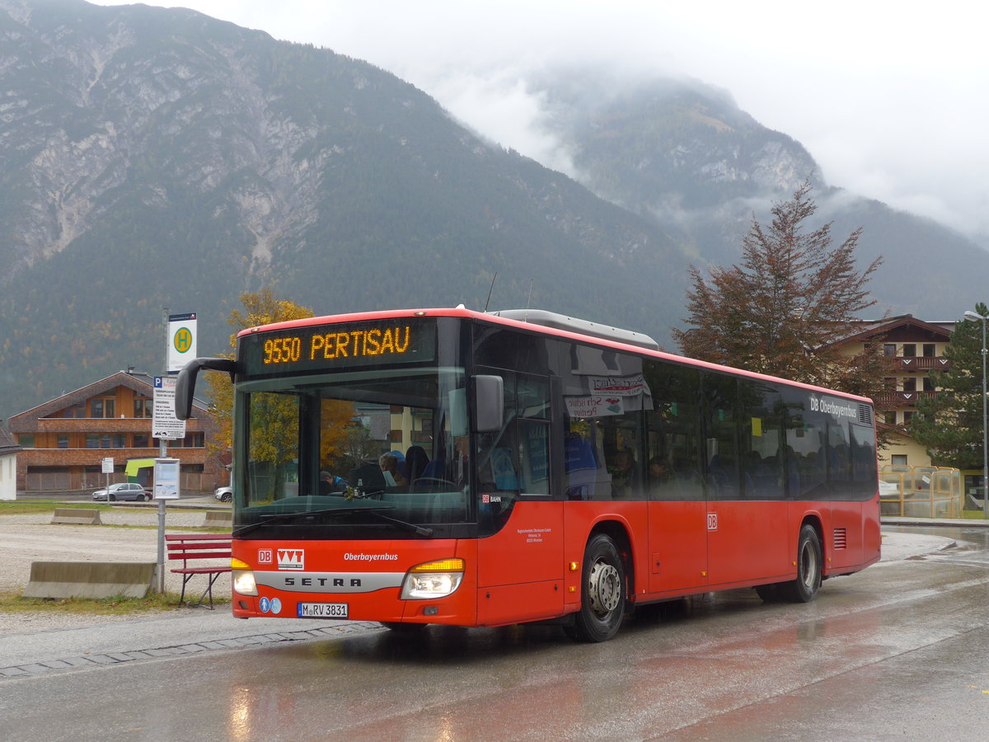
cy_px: 371
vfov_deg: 29.7
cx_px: 494
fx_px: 1400
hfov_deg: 38.9
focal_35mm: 49
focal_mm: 10.1
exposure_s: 1/125
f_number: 3.2
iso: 80
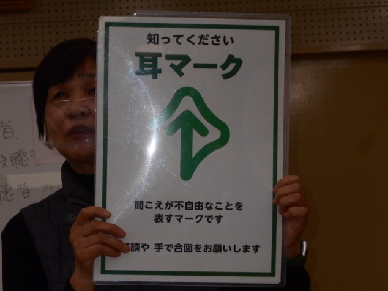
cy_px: 145
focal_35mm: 113
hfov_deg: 17.4
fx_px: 1267
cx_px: 193
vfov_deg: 13.1
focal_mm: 20.1
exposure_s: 1/60
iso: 200
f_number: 6
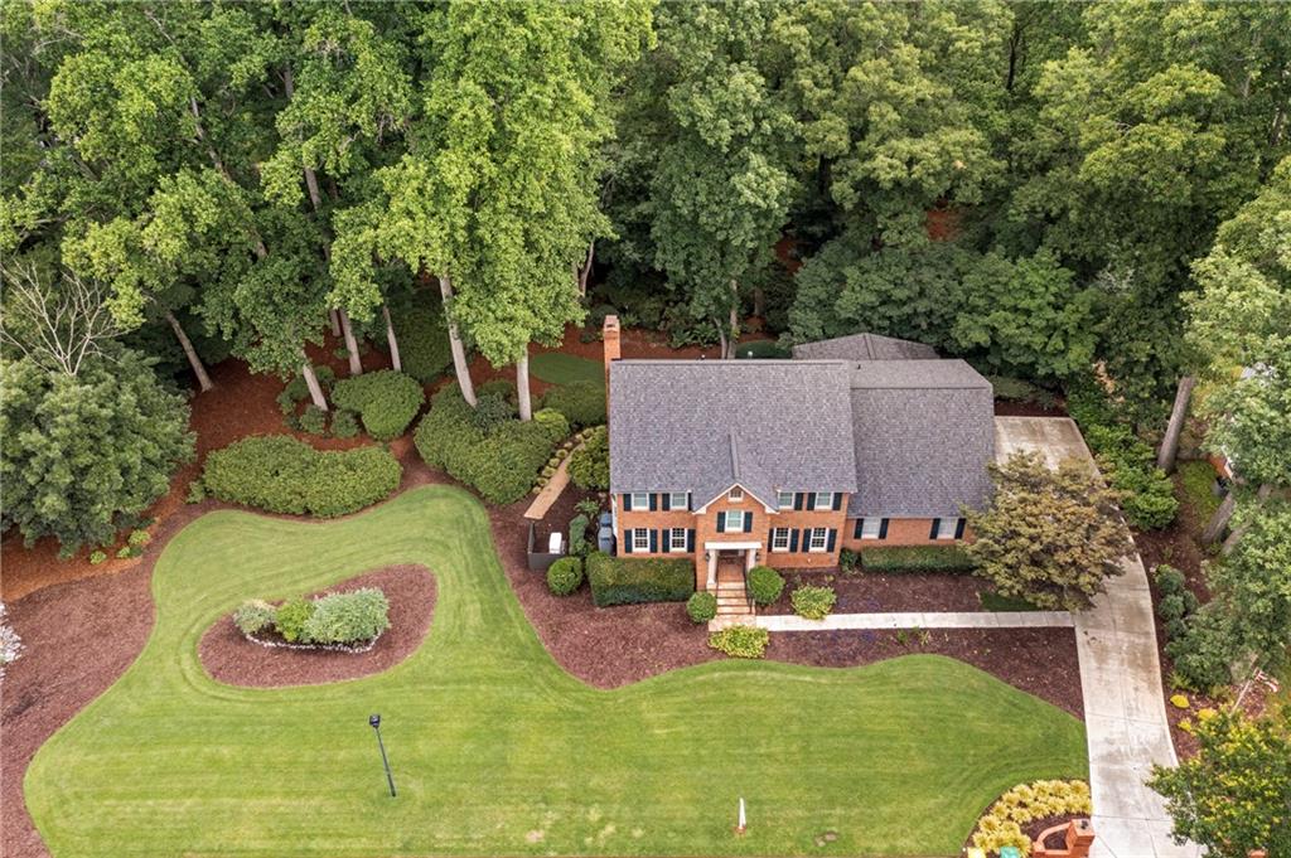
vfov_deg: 46.3
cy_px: 429
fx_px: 1003
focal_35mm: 28
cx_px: 646
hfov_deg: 65.5
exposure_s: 1/160
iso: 100
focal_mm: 10.26
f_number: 4.5
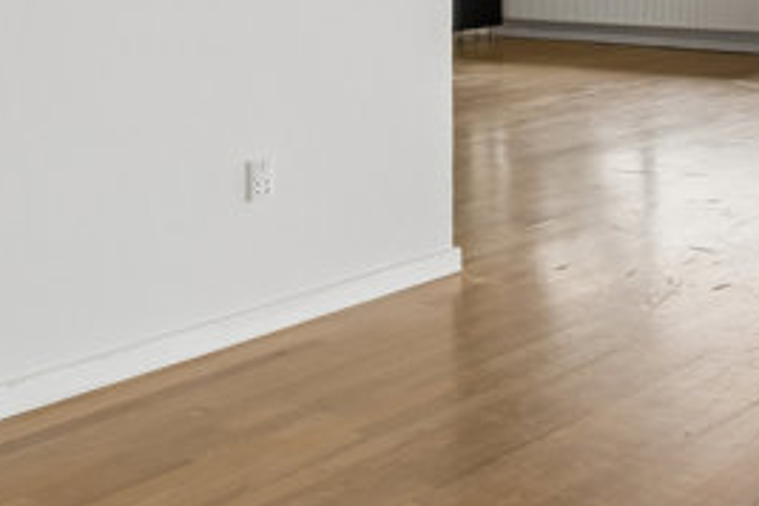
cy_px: -72
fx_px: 1328
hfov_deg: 27.3
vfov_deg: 20.4
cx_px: 958
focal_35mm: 63
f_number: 8
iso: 200
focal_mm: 14
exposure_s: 1/5
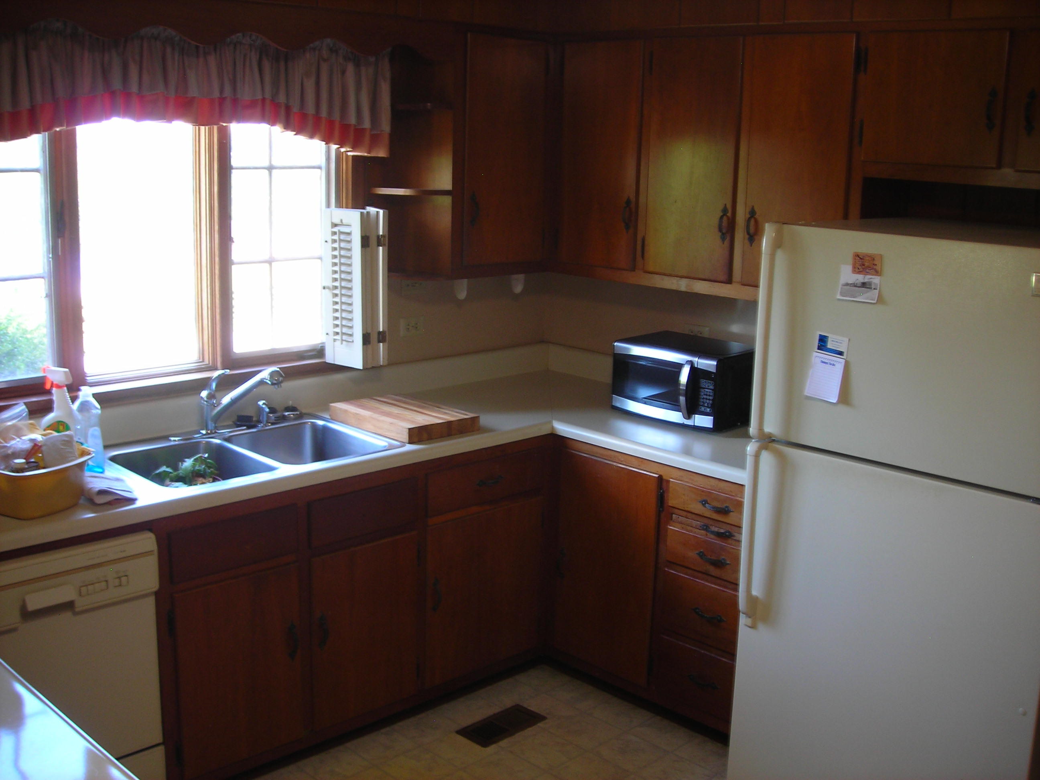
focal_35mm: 38
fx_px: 1142
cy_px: 390
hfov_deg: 49.0
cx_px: 520
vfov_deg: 37.7
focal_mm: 6.3
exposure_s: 1/8.2
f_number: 3.2
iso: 50
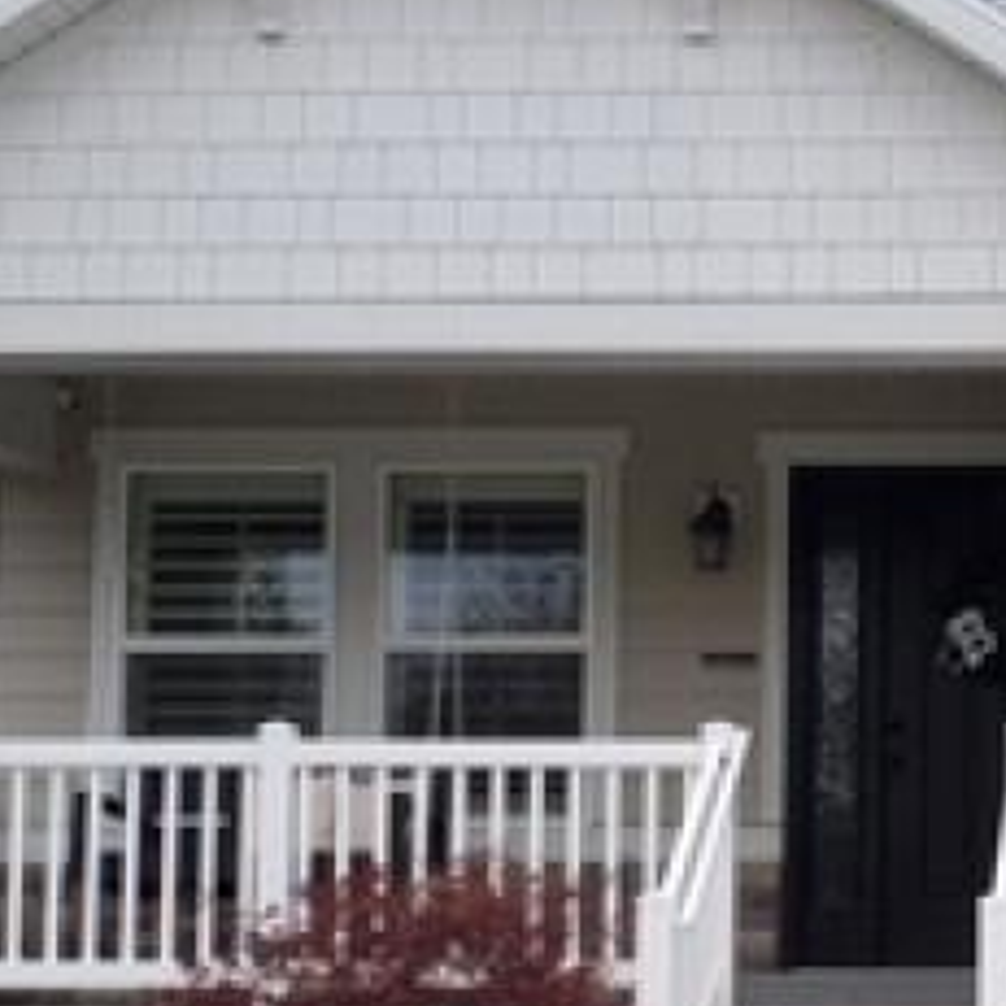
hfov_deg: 16.4
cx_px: 1171
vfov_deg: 17.0
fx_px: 3354
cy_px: 723
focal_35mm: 102
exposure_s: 1/453
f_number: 2.4
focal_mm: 4.3
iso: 50
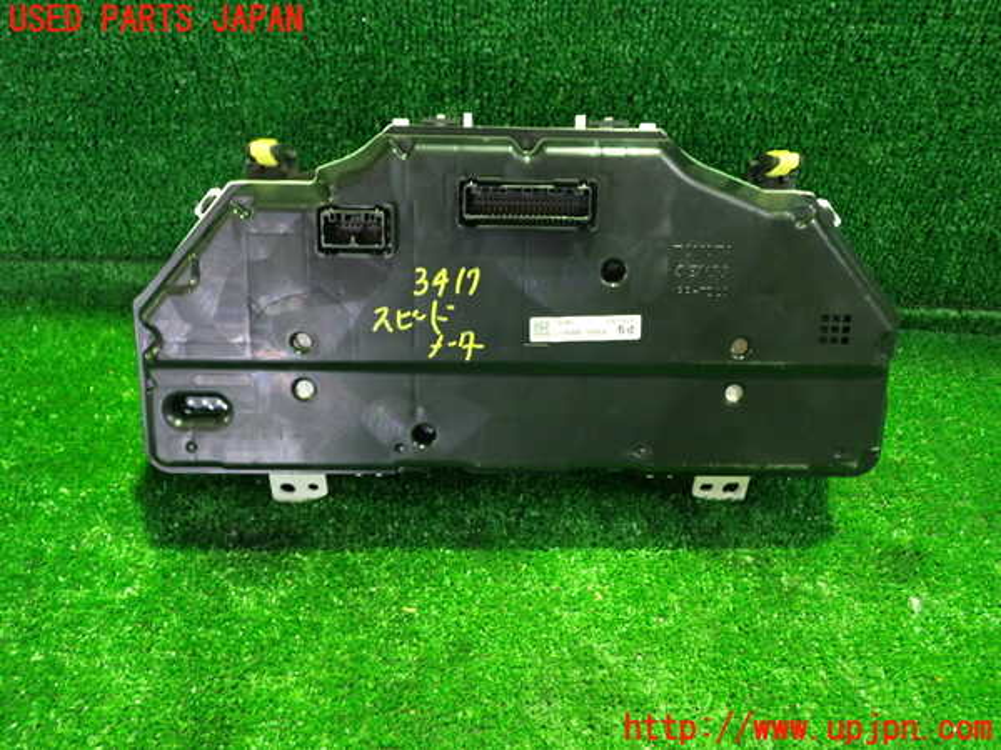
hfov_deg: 60.0
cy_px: 375
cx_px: 500
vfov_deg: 46.8
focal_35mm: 30
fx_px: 868
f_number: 2.3
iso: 800
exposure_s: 1/15
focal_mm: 5.4
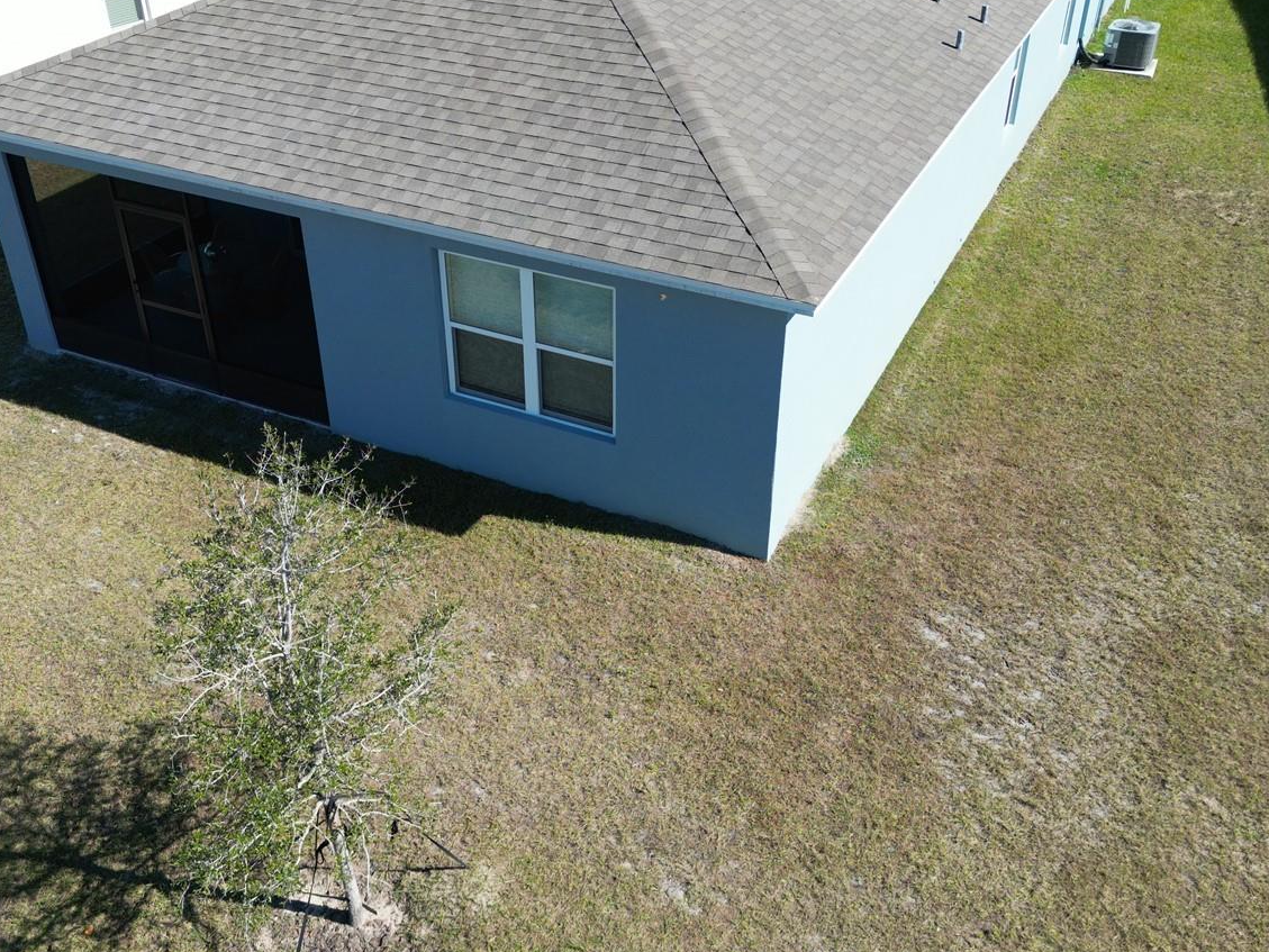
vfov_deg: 41.7
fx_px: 1247
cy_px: 425
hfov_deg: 53.9
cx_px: 587
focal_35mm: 34
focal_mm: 6.72
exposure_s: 1/2500
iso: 200
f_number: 1.7
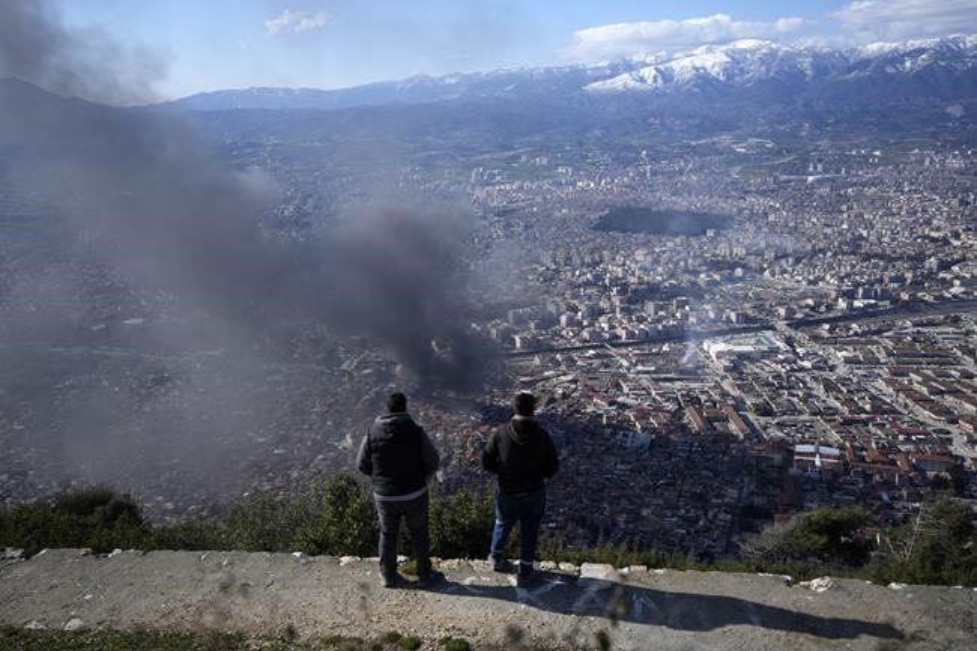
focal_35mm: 35
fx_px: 950
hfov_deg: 54.4
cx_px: 488
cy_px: 326
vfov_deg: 37.8
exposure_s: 1/5000
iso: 200
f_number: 2.8
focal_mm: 35
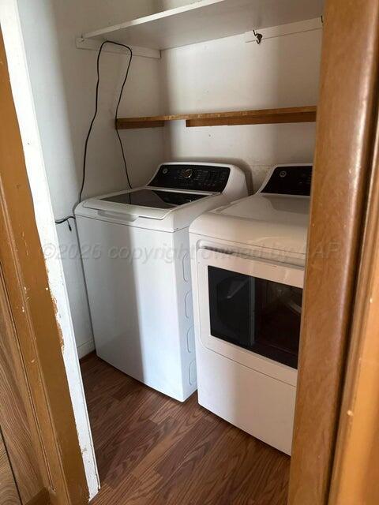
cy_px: 252
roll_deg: +5.2
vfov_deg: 71.6
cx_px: 190
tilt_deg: -20.9
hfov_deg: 56.8
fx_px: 350
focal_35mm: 24
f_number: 1.78
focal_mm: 6.76
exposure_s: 1/60
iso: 500
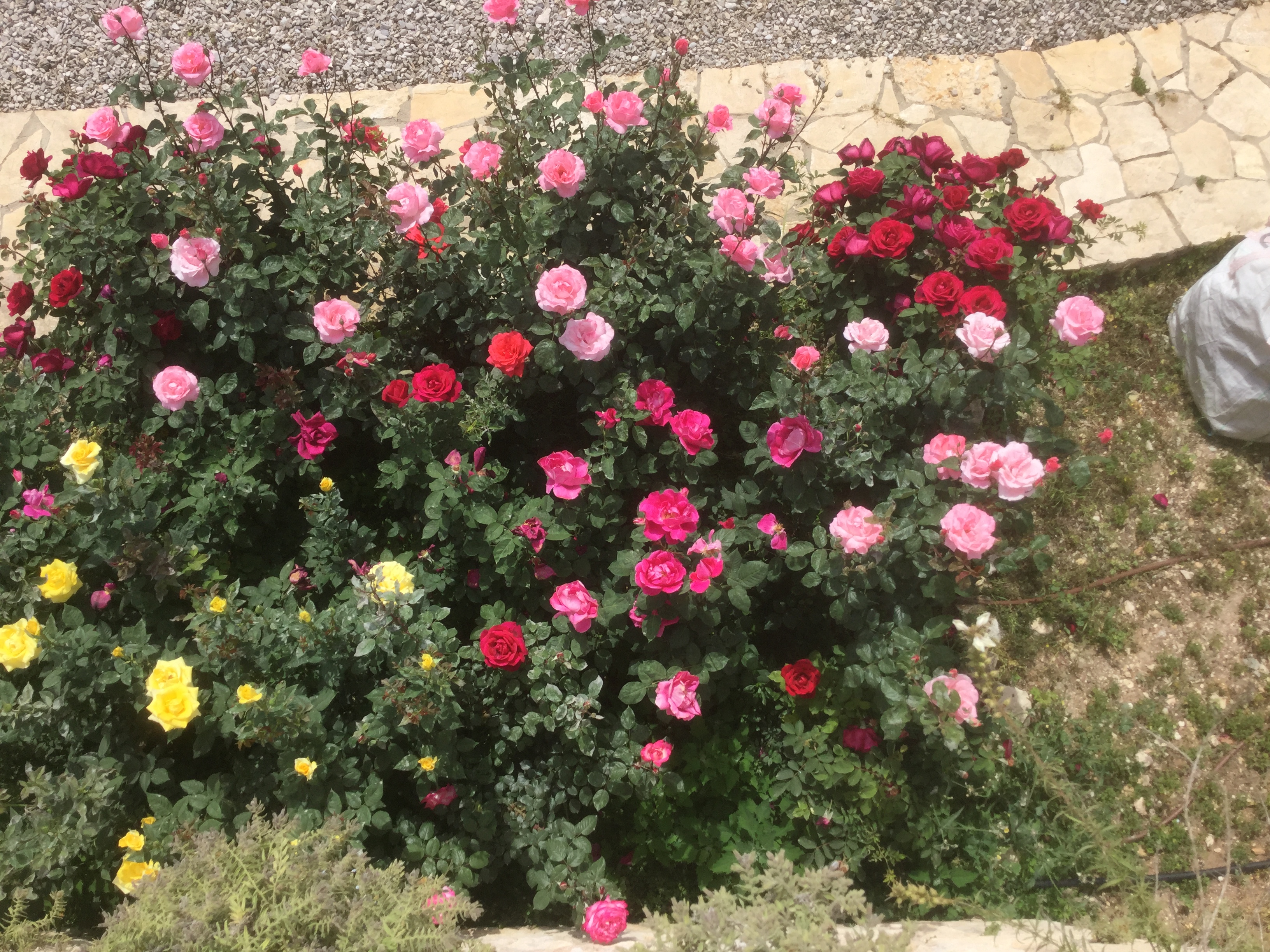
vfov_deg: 45.4
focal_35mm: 31
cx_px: 635
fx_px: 1137
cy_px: 476
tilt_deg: -73.0
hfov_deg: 58.4
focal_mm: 3.3
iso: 25
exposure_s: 1/783
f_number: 2.4
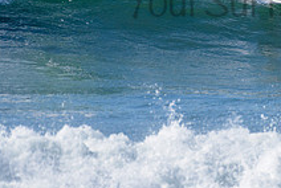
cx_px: 268
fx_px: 10896
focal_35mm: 1394
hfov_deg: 1.5
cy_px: -14
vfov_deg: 1.0
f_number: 5.6
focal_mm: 500
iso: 180
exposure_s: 1/2000
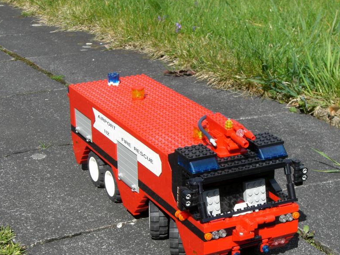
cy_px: 168
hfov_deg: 22.5
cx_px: 185
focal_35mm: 87
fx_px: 855
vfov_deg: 16.9
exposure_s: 1/250
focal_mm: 10.7
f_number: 5.8
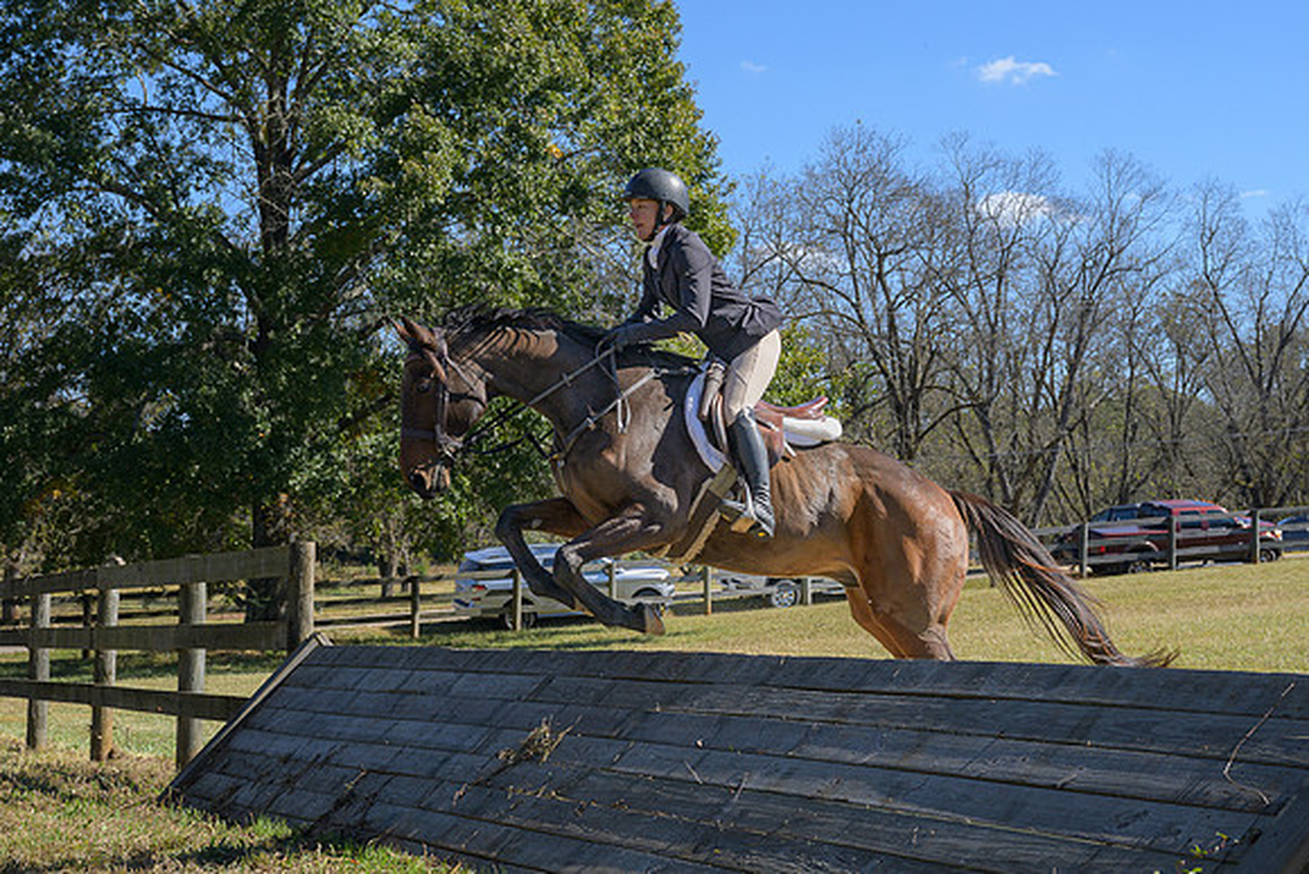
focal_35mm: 64
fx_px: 2318
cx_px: 780
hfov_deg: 31.4
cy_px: 380
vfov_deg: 21.3
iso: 200
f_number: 5.6
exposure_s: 1/800
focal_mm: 44
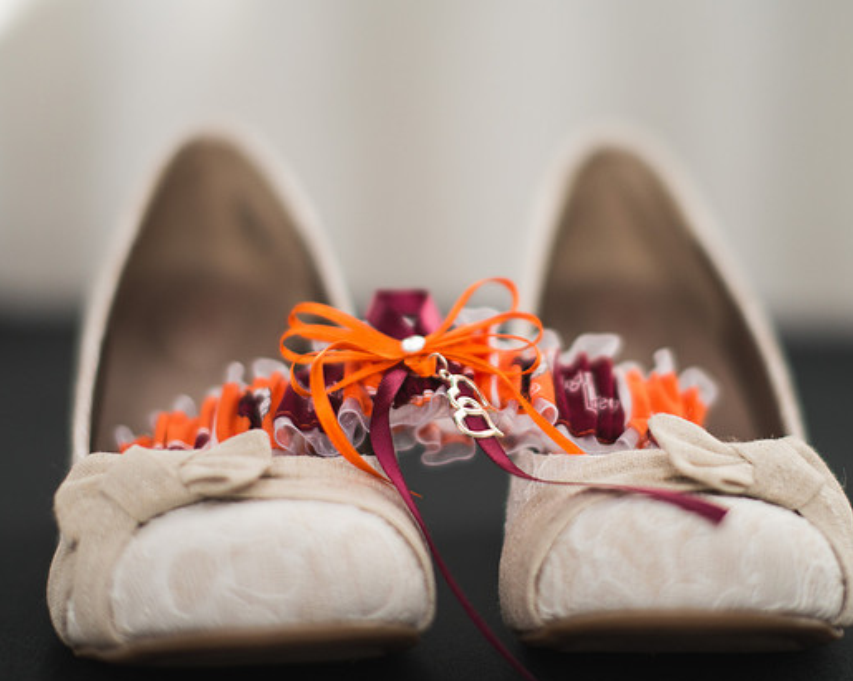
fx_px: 1892
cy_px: 278
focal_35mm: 75
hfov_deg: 25.4
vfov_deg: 20.4
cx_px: 511
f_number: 1.4
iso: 280
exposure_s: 1/8000
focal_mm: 50
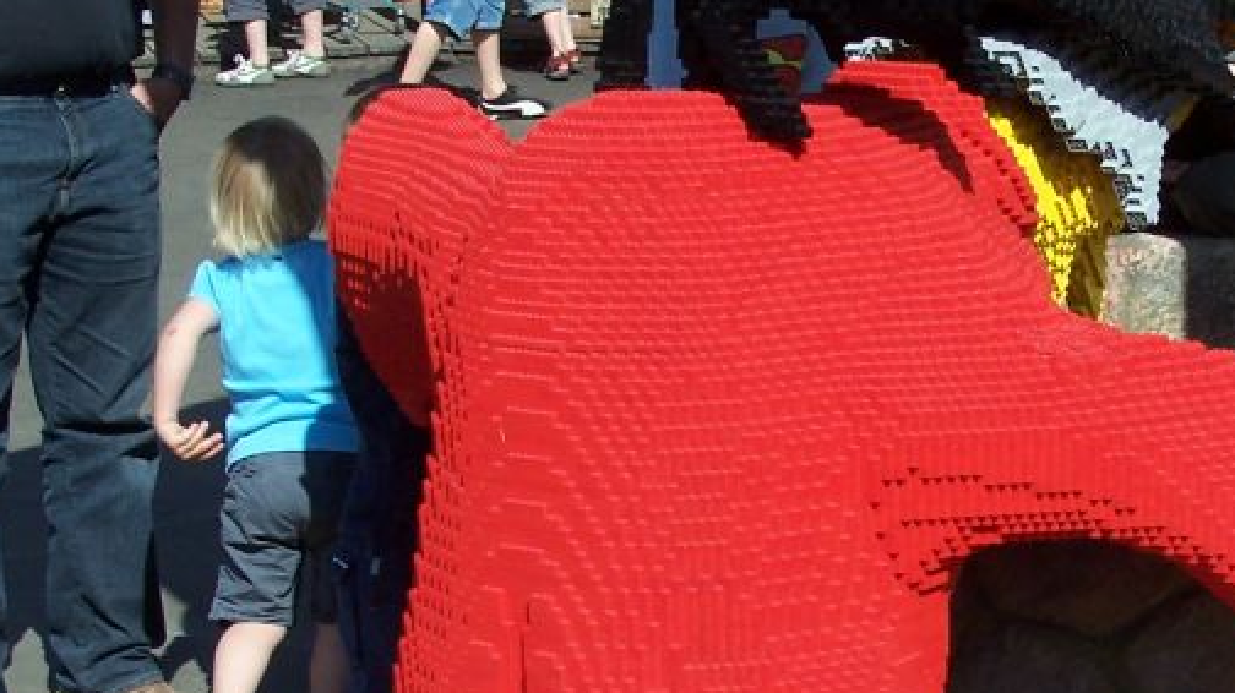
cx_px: 919
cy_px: 607
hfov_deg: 18.8
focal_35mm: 113
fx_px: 3699
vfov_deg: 10.7
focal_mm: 8.5
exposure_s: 1/750
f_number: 4.5
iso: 80
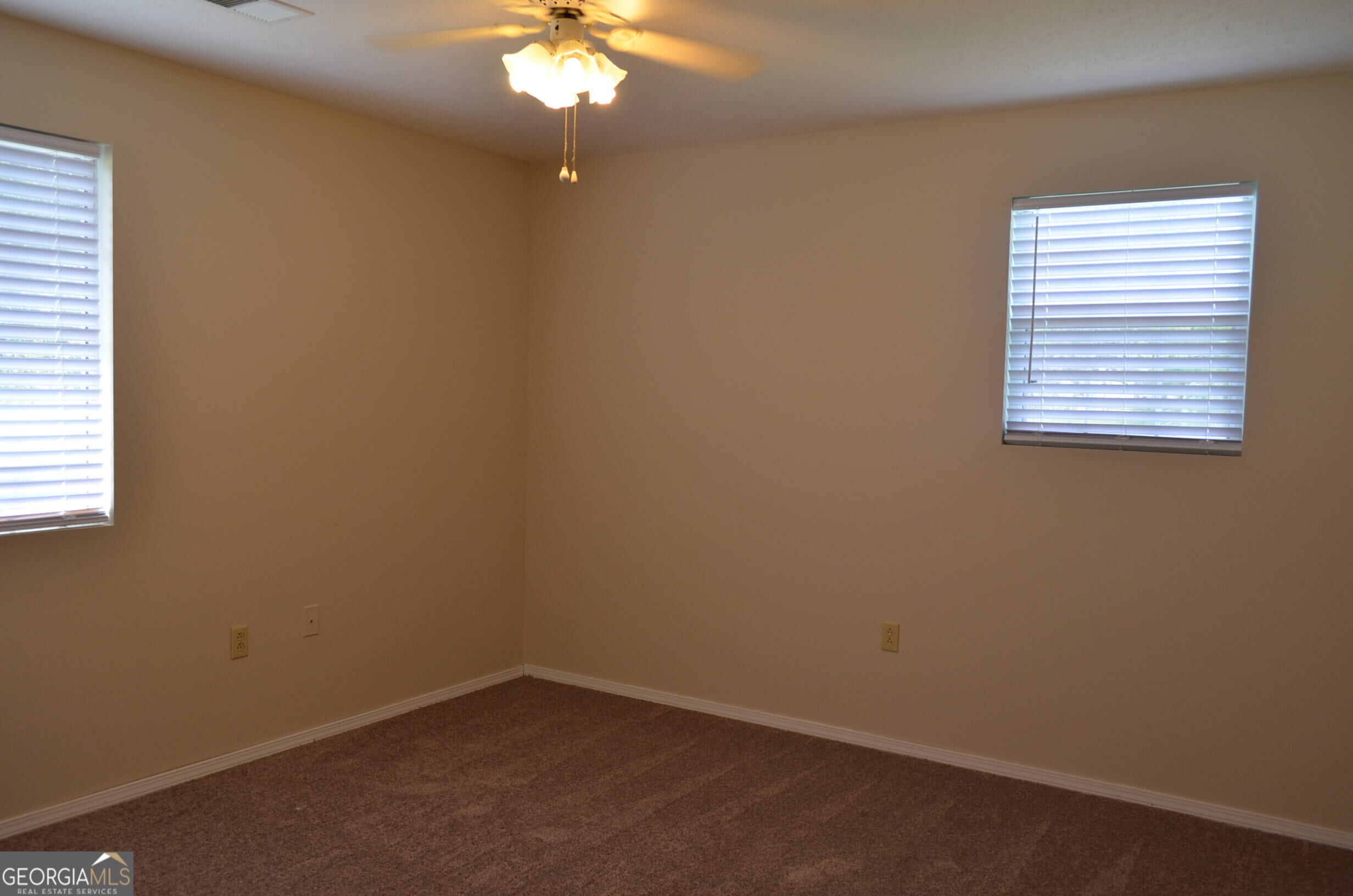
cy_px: 448
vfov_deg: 47.7
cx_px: 676
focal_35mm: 27
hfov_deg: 67.5
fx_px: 1013
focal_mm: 18
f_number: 4.5
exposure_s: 1/80
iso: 400
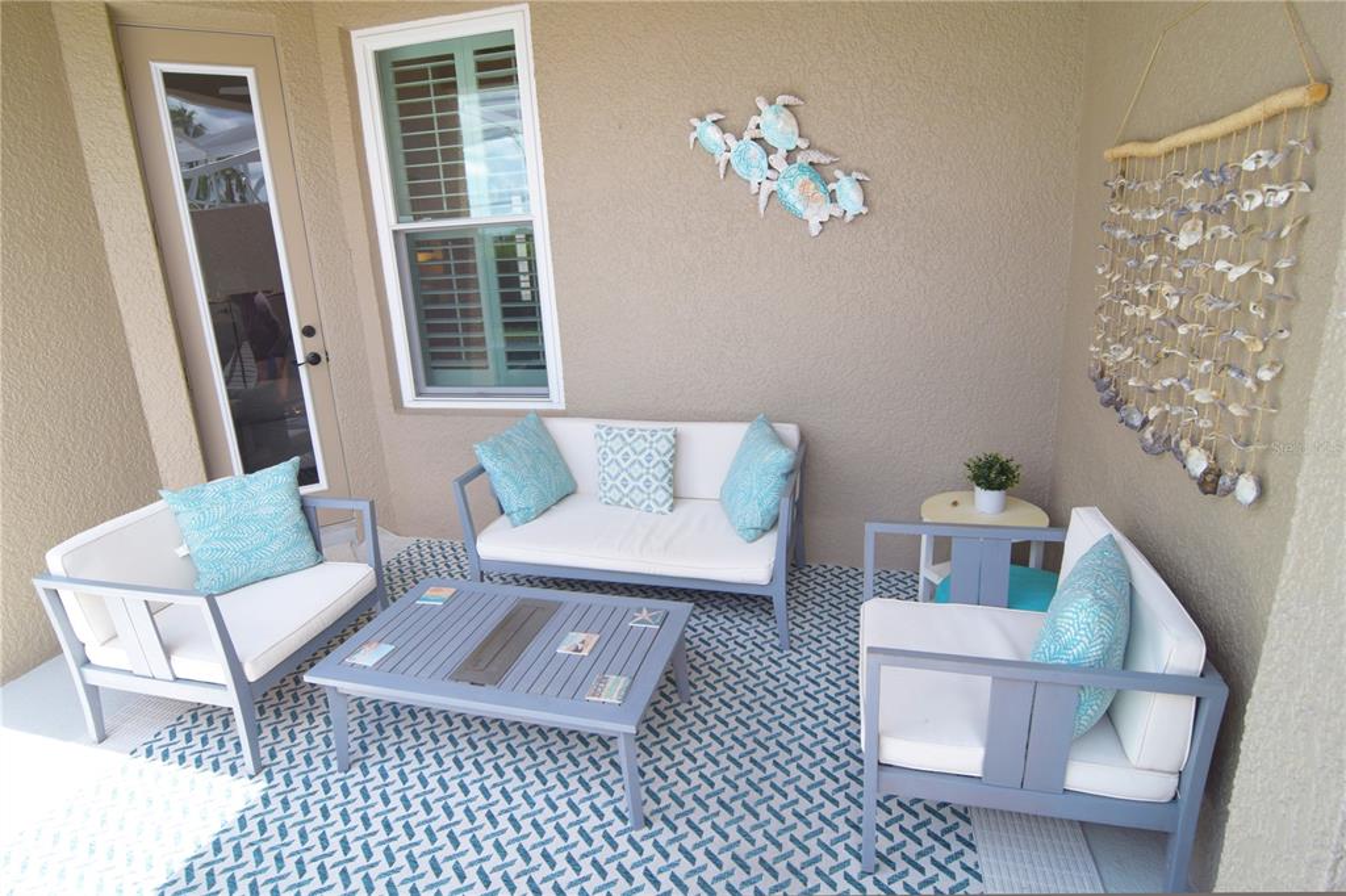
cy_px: 448
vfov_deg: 72.0
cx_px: 673
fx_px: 617
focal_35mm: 16
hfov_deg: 95.0
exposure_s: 1/160
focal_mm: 11
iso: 400
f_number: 6.3
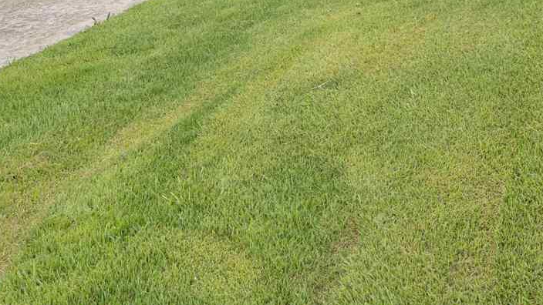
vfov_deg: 16.5
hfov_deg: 28.6
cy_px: -202
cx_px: 647
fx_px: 921
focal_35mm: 64
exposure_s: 1/125
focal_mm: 14
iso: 100
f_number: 8
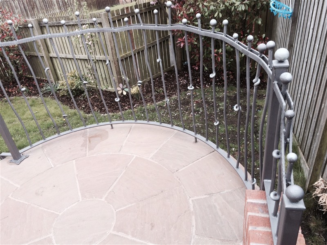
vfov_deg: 48.2
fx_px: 274
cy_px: 122
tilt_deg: -34.8
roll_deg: +5.9
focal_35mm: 29
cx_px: 164
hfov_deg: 61.7
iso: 32
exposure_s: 1/357
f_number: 2.2
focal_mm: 4.15
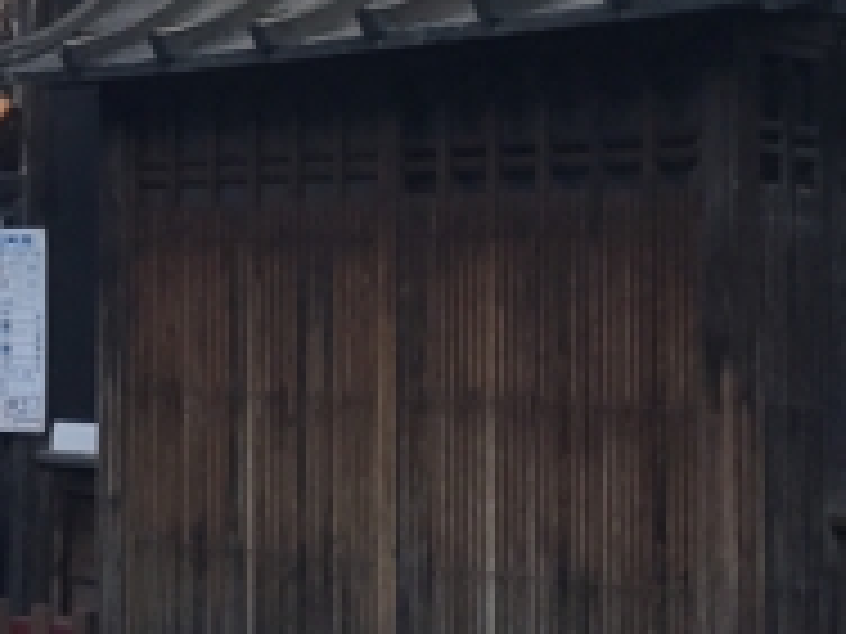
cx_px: -189
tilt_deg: +7.9
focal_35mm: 119
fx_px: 2908
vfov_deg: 12.4
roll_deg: -2.4
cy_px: 112
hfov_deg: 15.9
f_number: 1.8
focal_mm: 3.99
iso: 20
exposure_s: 1/967
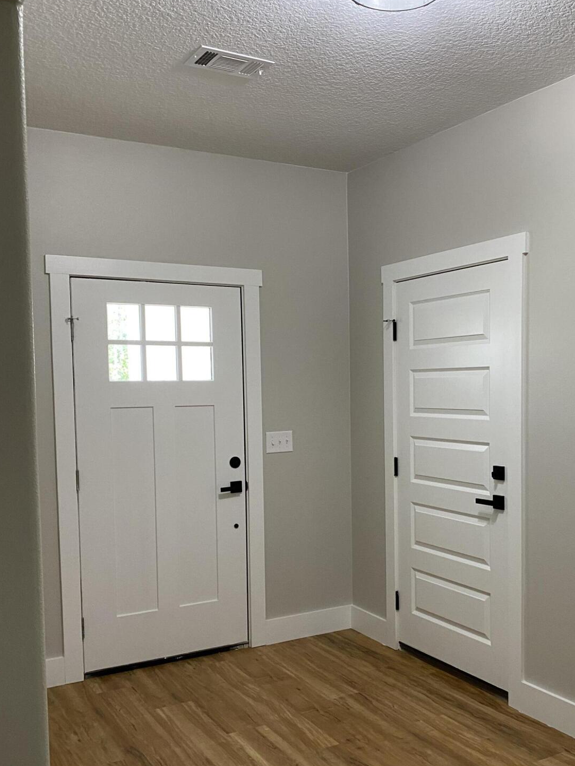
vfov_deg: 51.1
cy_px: 446
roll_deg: +0.6
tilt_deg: -2.8
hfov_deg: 39.3
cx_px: 366
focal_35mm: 36
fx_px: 797
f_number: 1.8
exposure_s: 1/60
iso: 200
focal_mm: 4.25
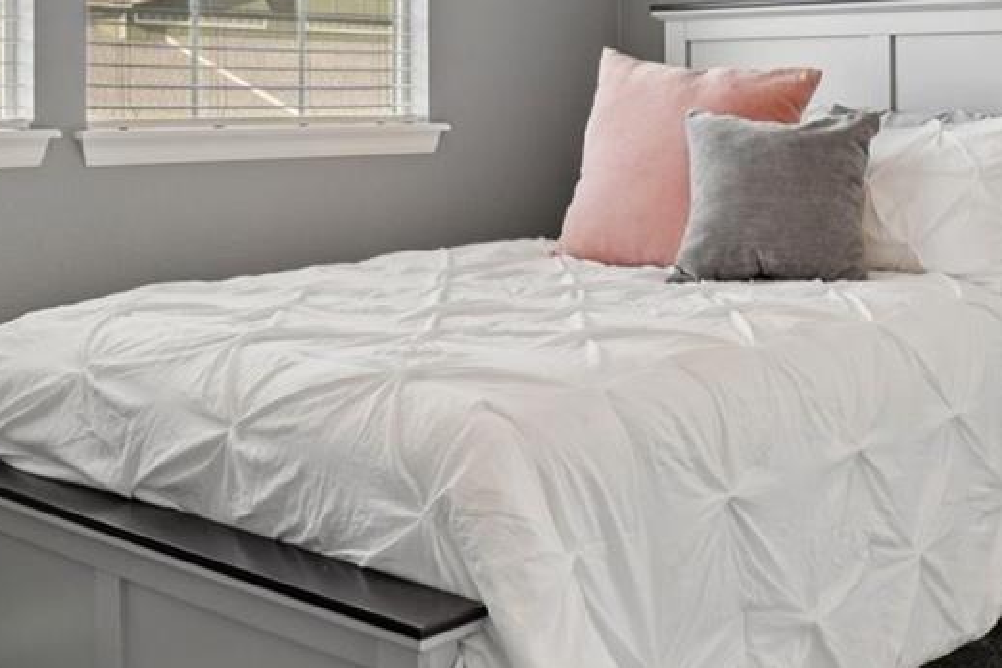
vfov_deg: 26.1
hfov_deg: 36.9
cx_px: 893
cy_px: 115
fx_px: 1406
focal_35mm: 51
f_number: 8
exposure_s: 1/30
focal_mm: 11
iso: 400
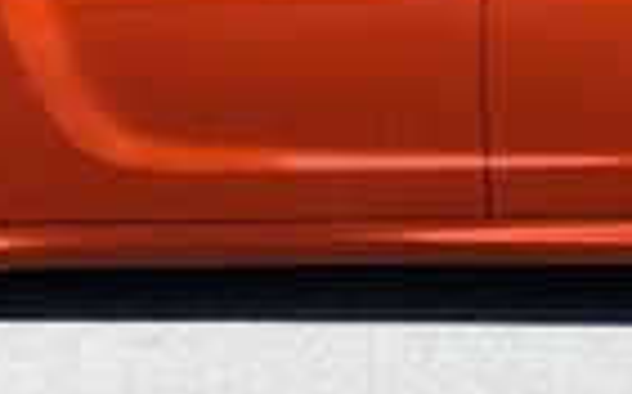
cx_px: 368
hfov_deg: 9.5
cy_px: -398
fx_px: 3822
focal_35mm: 222
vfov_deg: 5.8
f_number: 8
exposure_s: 1/250
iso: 160
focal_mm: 24
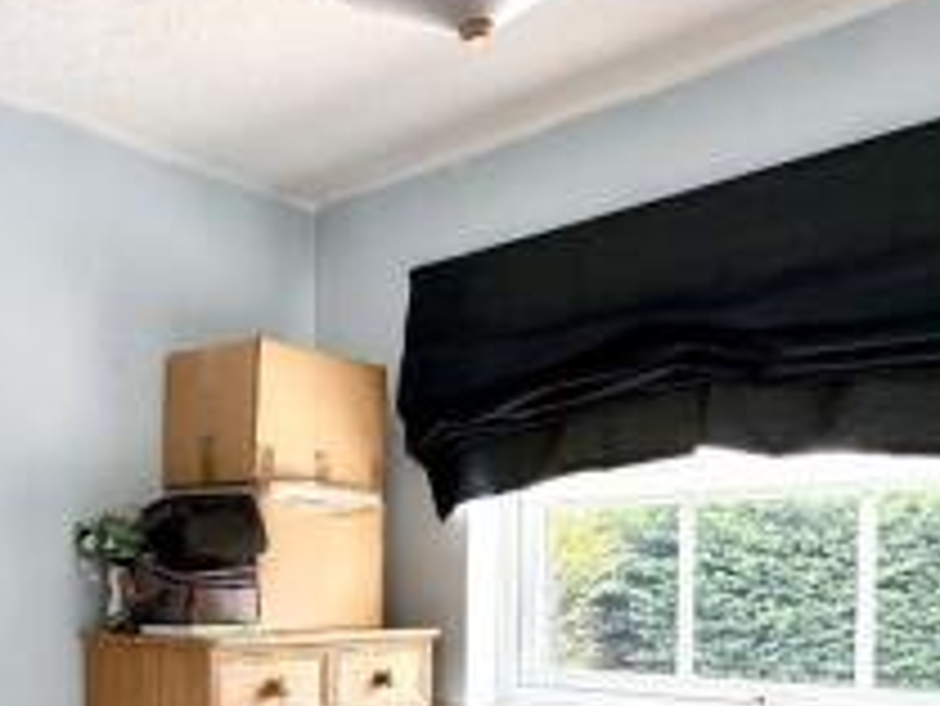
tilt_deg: -1.9
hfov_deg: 44.8
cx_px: 151
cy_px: 627
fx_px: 1060
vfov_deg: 34.9
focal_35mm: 39
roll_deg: +0.1
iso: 100
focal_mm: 2.22
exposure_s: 1/99
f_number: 2.2
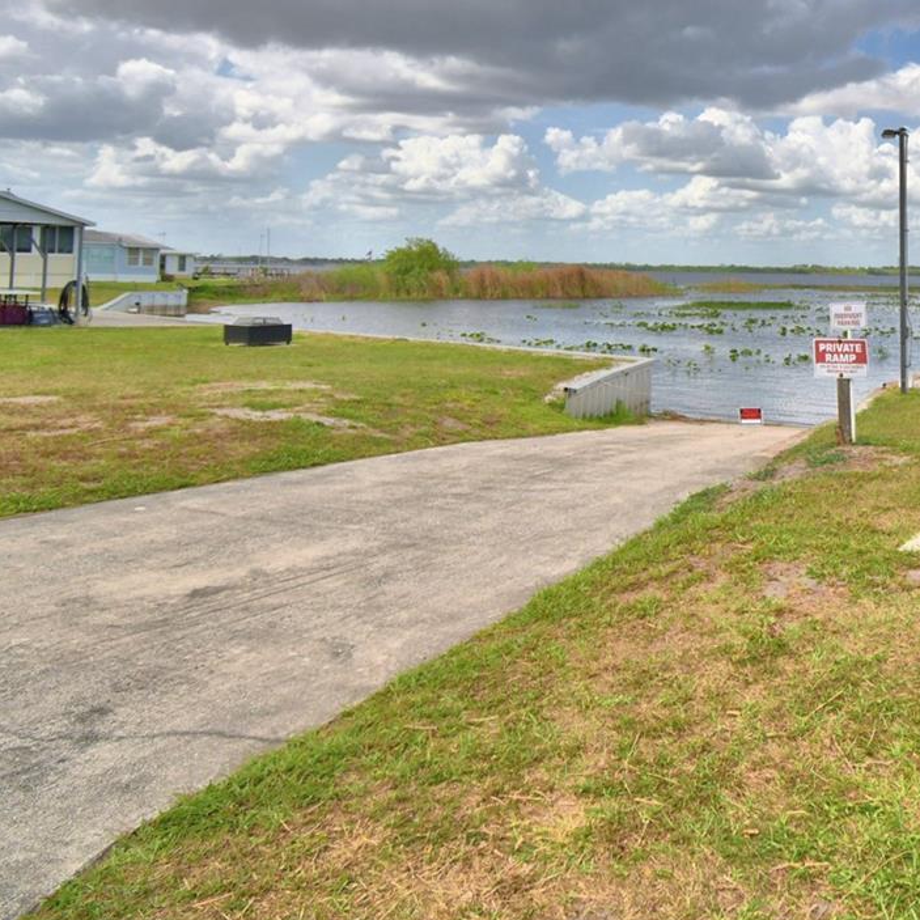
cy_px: 247
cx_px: 878
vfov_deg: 53.5
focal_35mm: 29
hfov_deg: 48.0
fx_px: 872
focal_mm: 10
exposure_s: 1/1600
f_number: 4.5
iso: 100
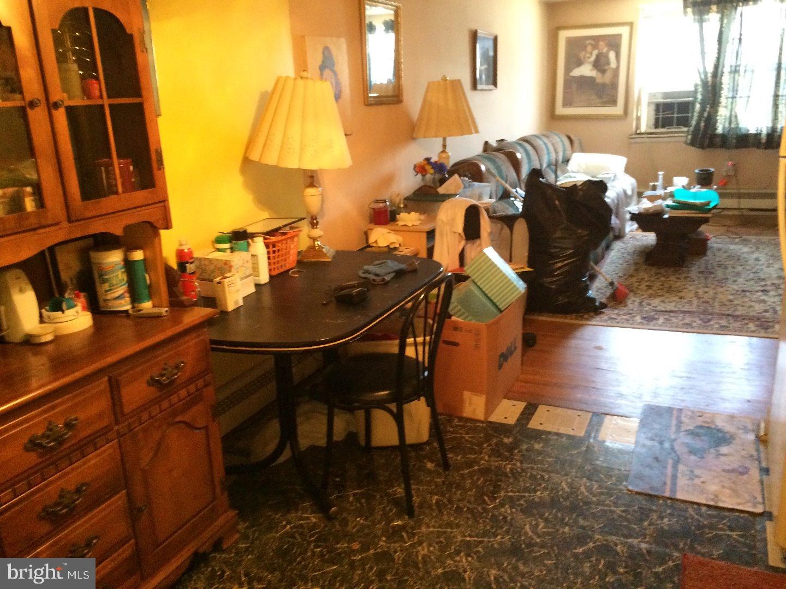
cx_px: 393
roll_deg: +1.9
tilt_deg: -23.6
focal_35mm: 29
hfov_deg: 61.7
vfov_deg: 48.2
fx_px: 658
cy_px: 294
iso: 320
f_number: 2.2
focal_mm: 4.15
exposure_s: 1/30
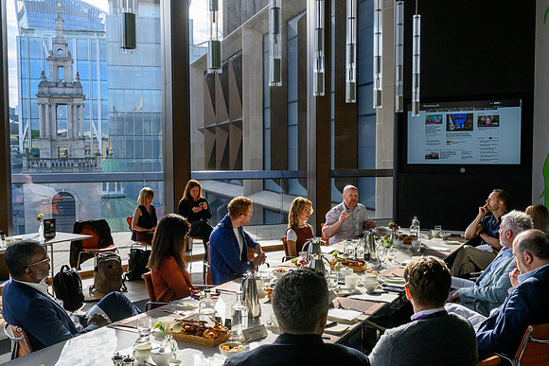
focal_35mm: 36
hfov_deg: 53.6
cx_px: 274
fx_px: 543
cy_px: 183
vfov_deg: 37.3
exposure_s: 1/1250
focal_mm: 35
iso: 1800
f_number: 10
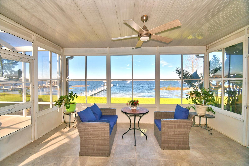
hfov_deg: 100.4
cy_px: 83
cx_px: 124
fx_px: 104
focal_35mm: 15
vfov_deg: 77.3
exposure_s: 1/250
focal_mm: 10
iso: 100
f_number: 6.3
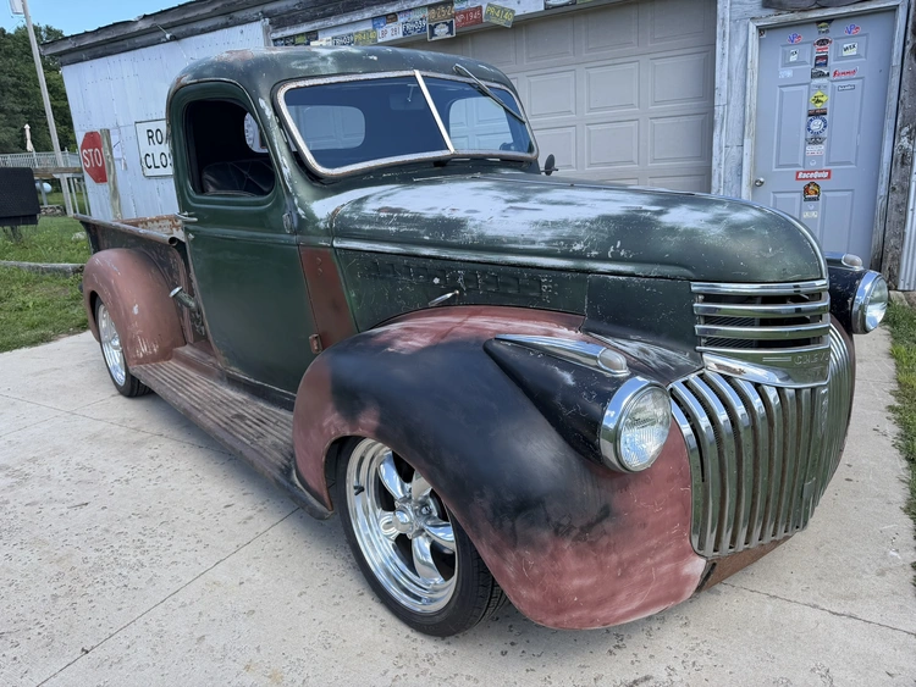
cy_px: 344
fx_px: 635
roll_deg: +4.7
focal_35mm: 24
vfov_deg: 56.8
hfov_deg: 71.6
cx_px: 458
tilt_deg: -15.2
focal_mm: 6.76
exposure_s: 1/1250
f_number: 1.78
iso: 80
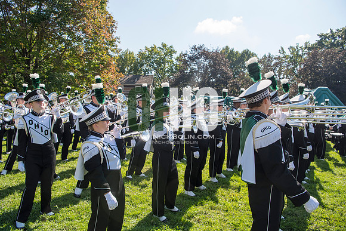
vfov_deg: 53.2
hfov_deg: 73.7
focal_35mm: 24
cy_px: 116
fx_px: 231
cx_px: 173
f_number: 5.6
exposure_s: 1/800
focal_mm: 24
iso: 200
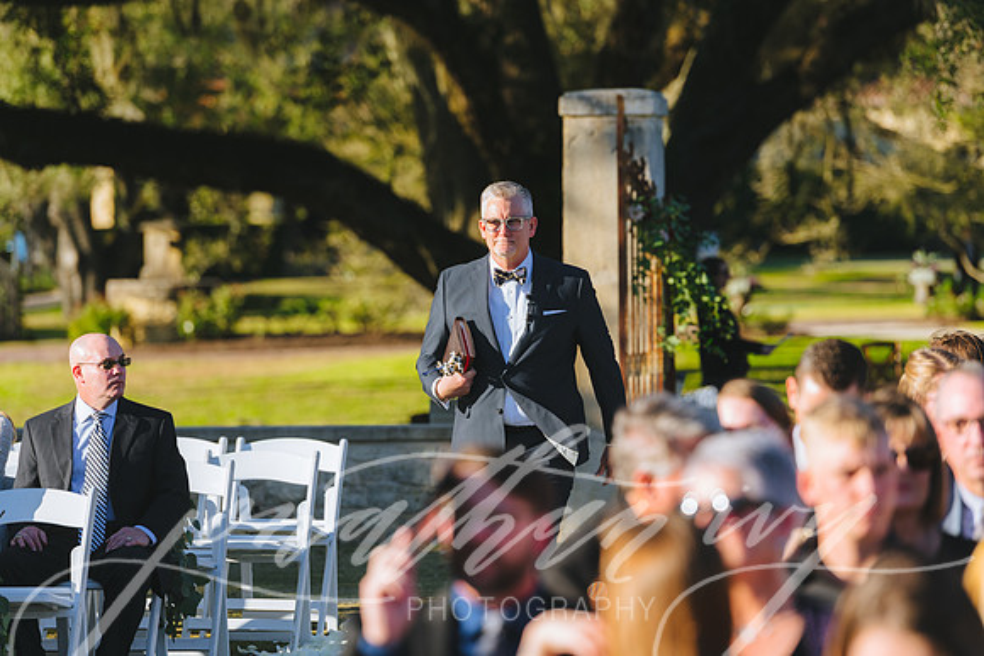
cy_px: 328
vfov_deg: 7.2
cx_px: 492
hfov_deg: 10.8
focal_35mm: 190
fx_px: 5194
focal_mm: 190
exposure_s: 1/800
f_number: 4.5
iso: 200
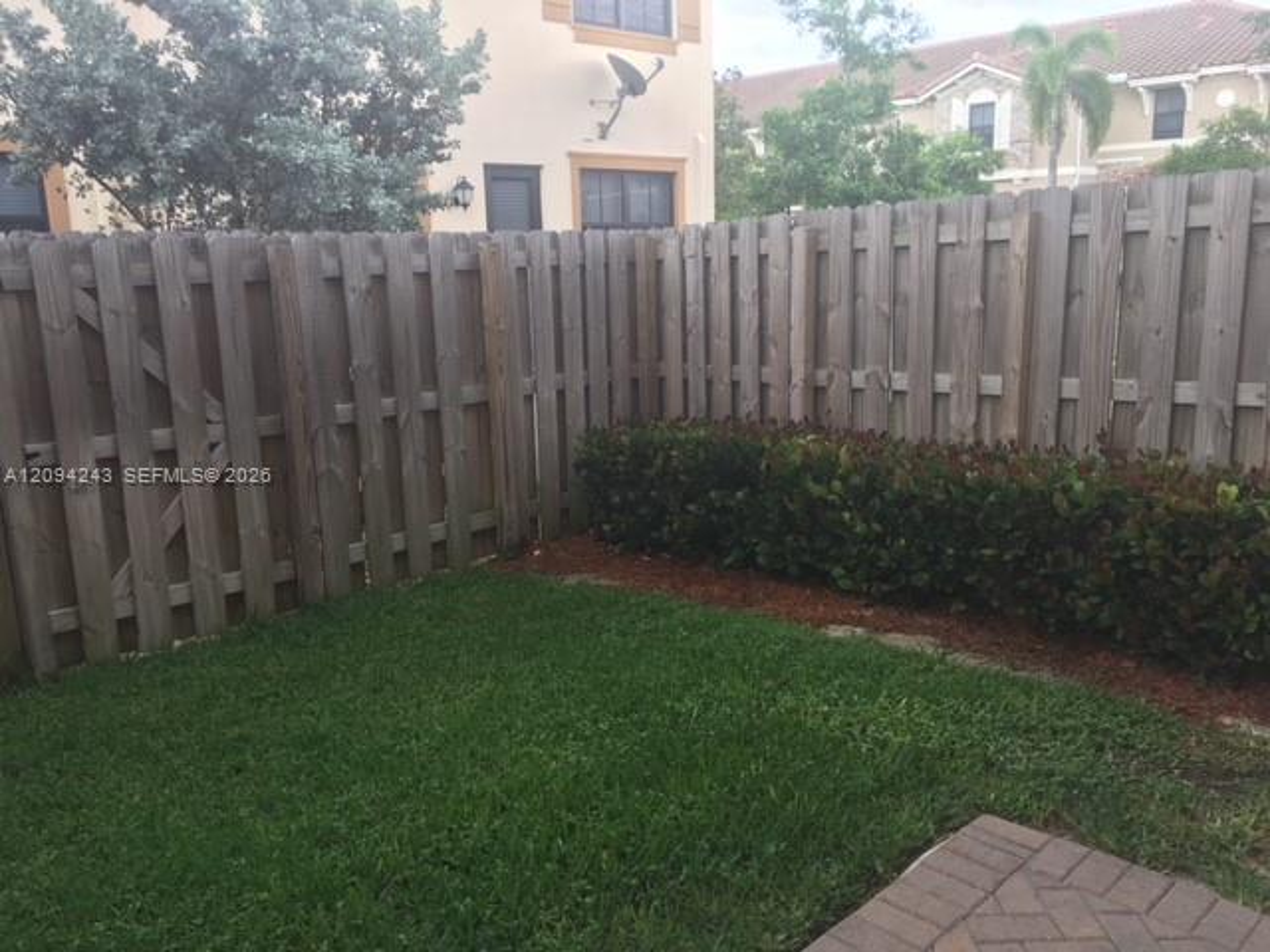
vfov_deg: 48.2
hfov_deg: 61.7
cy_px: 476
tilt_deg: -10.7
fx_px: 1064
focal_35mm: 29
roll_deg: +1.0
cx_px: 635
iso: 32
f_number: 2.2
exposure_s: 1/120
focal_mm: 4.15
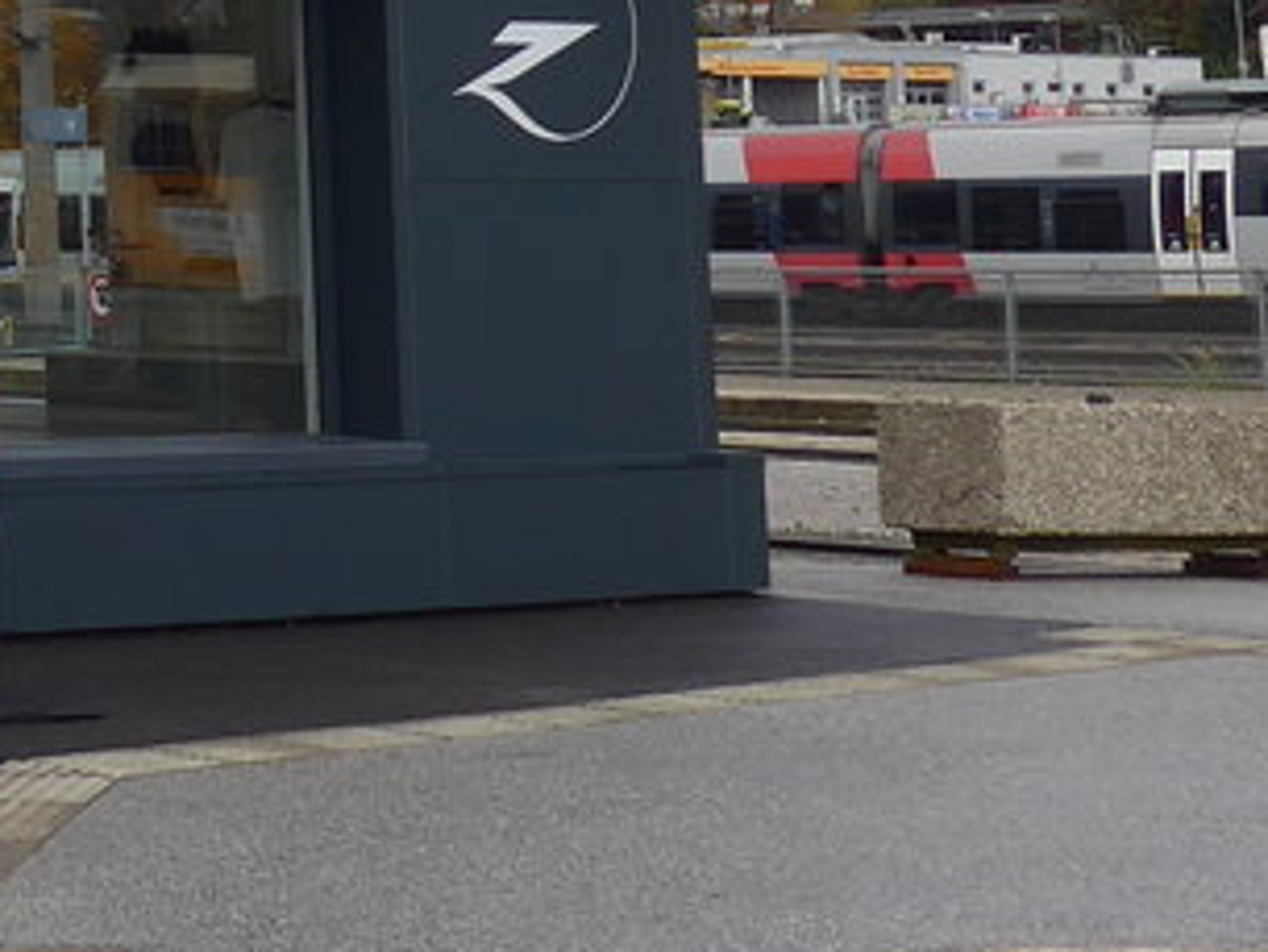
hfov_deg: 15.2
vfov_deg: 12.5
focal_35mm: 114
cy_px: -407
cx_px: -944
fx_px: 4178
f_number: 2.8
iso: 80
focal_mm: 6
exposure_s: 1/400
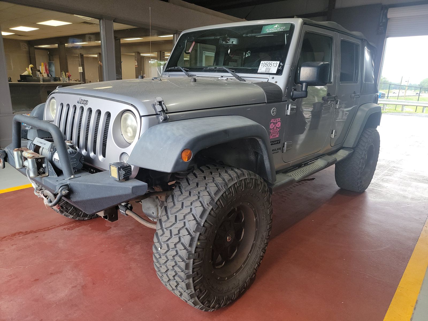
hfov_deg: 71.6
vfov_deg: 56.8
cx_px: 214
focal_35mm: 24
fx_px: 297
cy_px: 160
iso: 103
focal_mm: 6.7
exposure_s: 1/59
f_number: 1.8
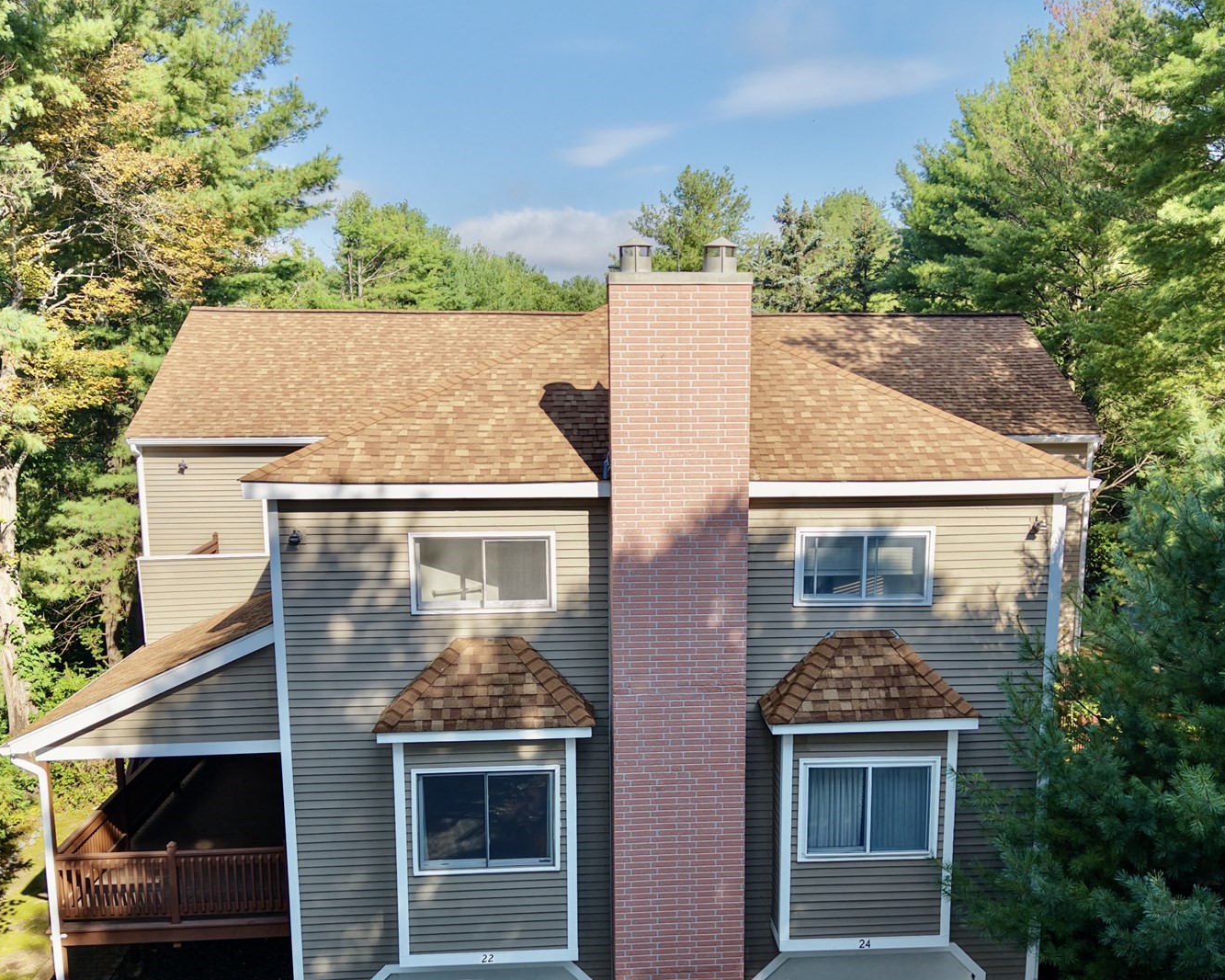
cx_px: 664
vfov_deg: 40.9
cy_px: 604
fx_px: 1305
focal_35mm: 36
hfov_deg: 50.2
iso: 100
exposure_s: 1/1000
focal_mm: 8.67
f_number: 1.8
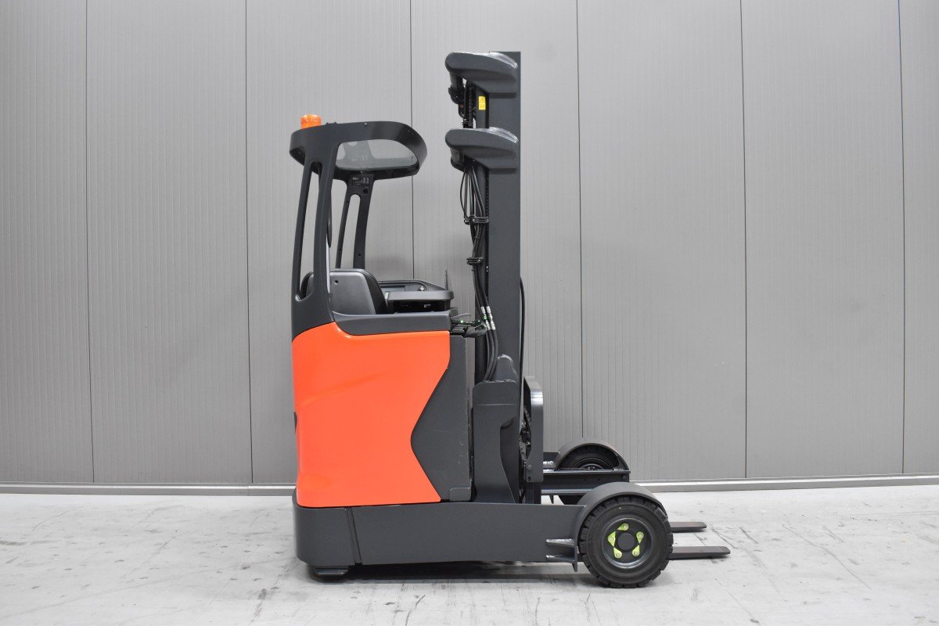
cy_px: 313
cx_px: 470
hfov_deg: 61.9
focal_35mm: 30
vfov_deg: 43.6
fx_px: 782
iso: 1600
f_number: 5.6
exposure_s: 1/25
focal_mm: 20
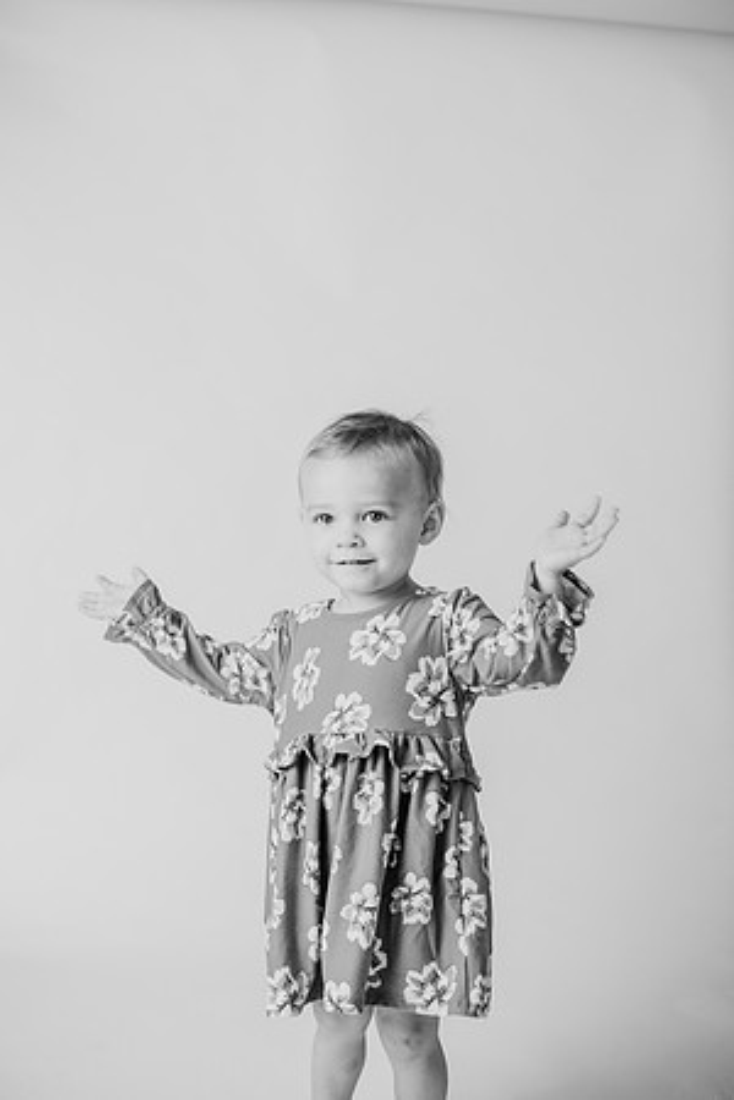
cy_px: 550
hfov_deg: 27.0
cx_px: 367
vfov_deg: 39.6
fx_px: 1529
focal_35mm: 50
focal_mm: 50
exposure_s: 1/160
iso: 100
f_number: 2.8
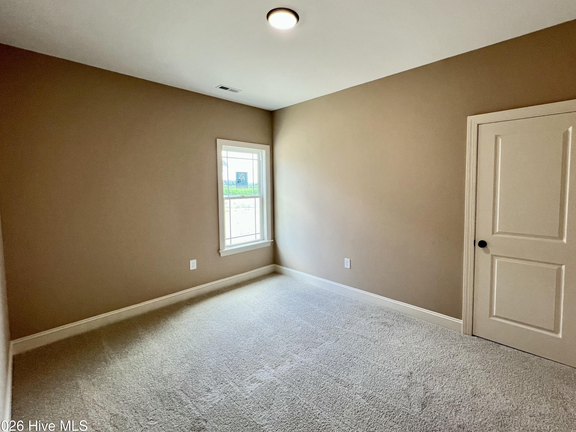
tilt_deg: -3.6
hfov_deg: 97.9
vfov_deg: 81.6
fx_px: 250
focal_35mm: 15
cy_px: 199
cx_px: 314
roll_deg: +1.0
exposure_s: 1/120
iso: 125
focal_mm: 1.57
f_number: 1.8
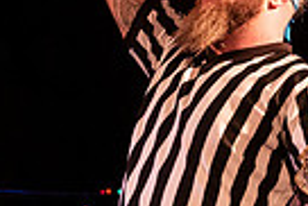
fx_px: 1422
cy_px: 216
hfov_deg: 12.2
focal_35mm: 166
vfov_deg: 8.2
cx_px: 323
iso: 2000
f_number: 3.5
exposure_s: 1/320
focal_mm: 35
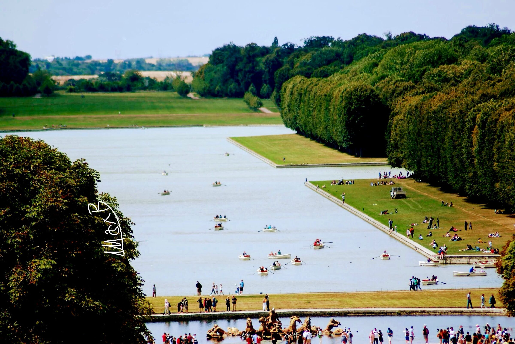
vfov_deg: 3.1
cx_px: 258
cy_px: 172
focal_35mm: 450
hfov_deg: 4.6
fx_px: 6442
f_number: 6.3
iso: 100
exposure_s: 1/640
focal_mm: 300
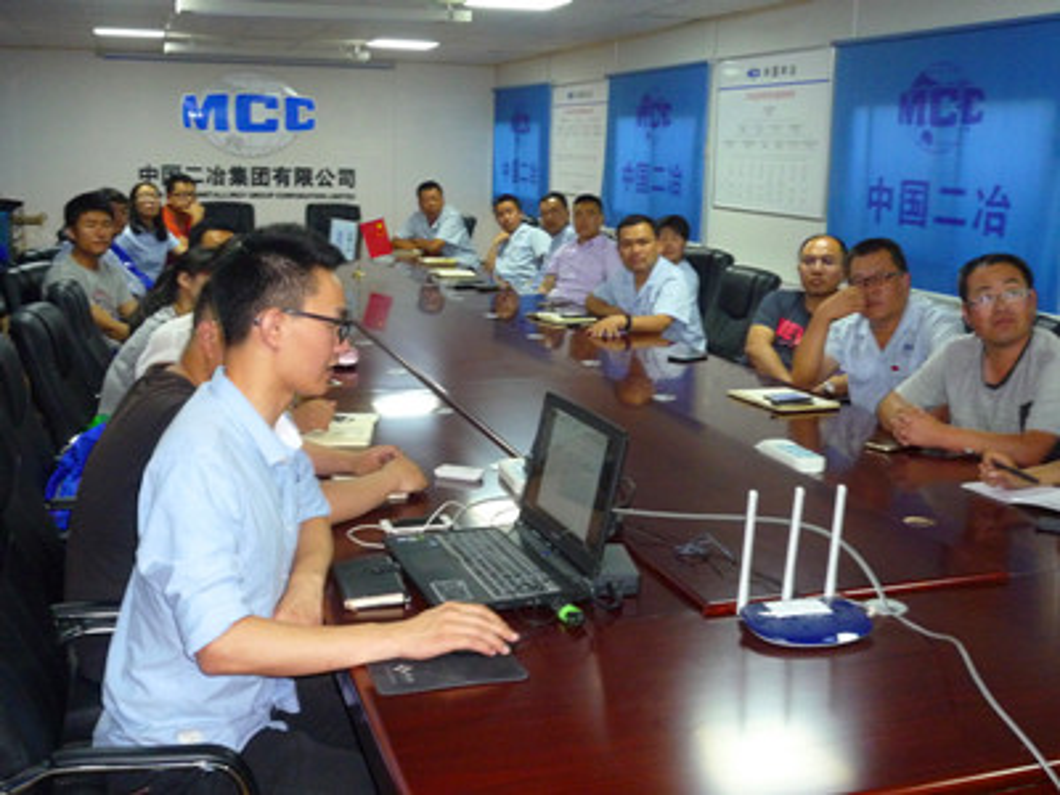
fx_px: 1286
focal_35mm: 42
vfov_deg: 34.3
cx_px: 530
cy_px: 398
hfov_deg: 44.8
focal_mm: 7.3
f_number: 4.1
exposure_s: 1/40
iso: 400
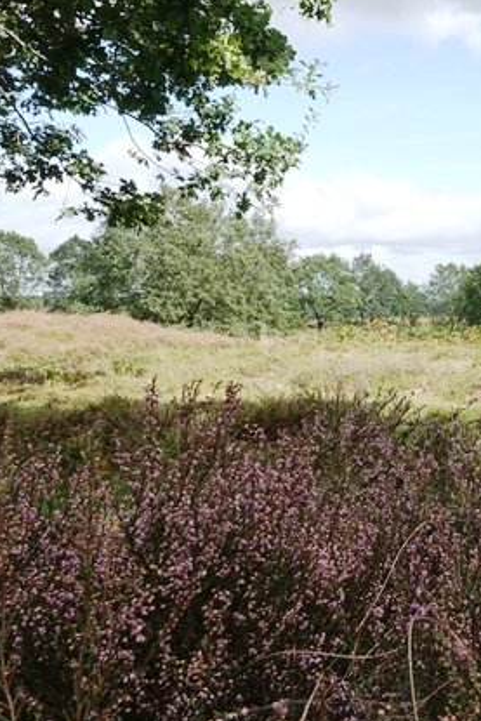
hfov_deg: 32.0
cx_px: 521
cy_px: 364
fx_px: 741
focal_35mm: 37
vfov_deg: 51.9
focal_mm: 8.87
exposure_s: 1/80
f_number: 8
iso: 100
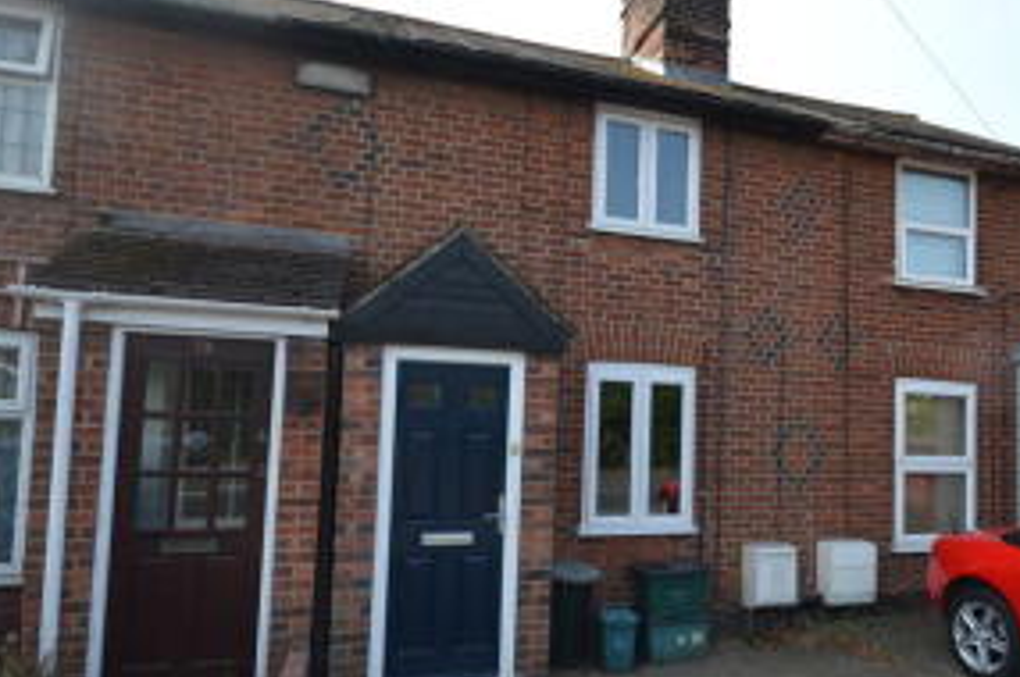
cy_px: 365
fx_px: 708
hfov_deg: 70.1
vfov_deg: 51.1
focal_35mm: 25
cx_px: 656
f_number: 6.3
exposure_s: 1/160
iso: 100
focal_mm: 10
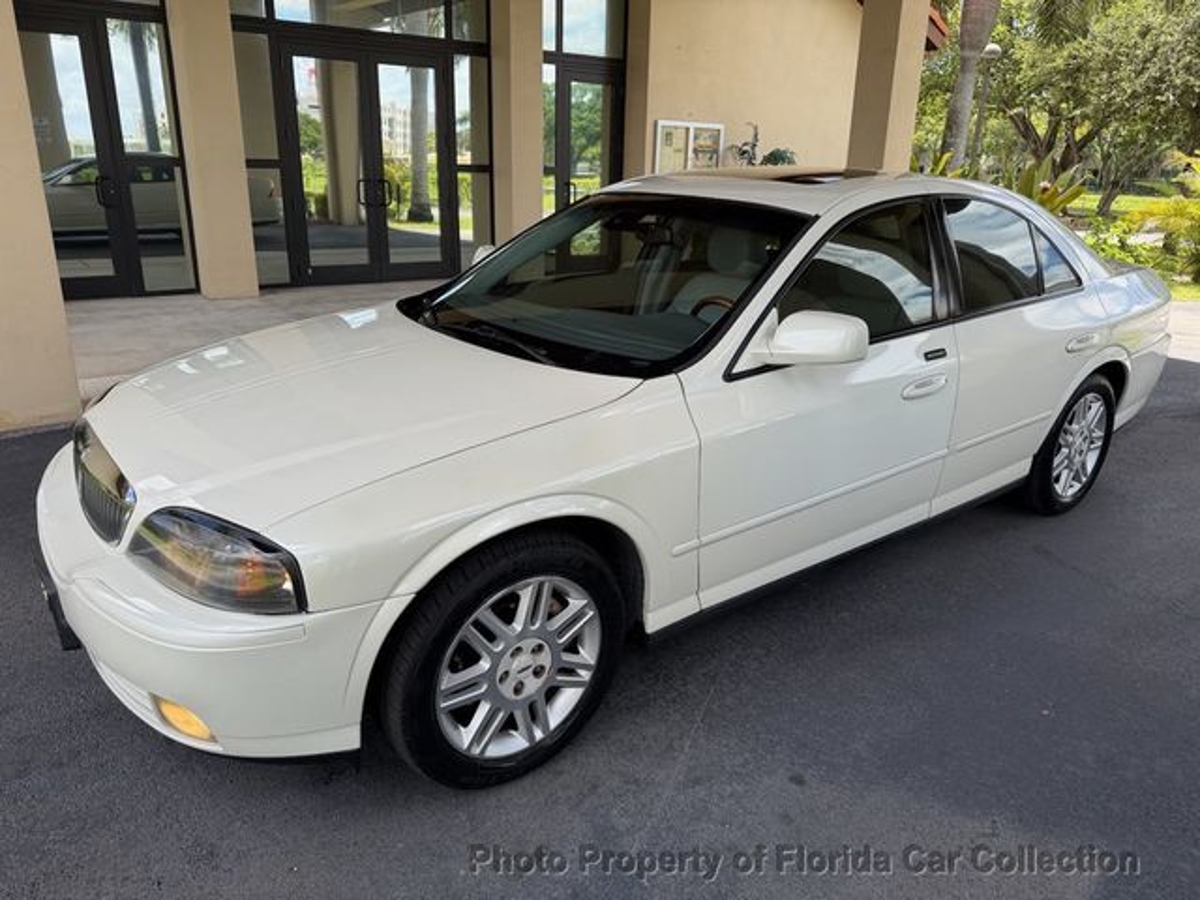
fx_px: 832
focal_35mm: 24
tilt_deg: -18.3
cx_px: 600
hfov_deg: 71.6
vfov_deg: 56.8
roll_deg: -1.4
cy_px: 450
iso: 80
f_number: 1.78
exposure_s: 1/1192
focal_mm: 6.76
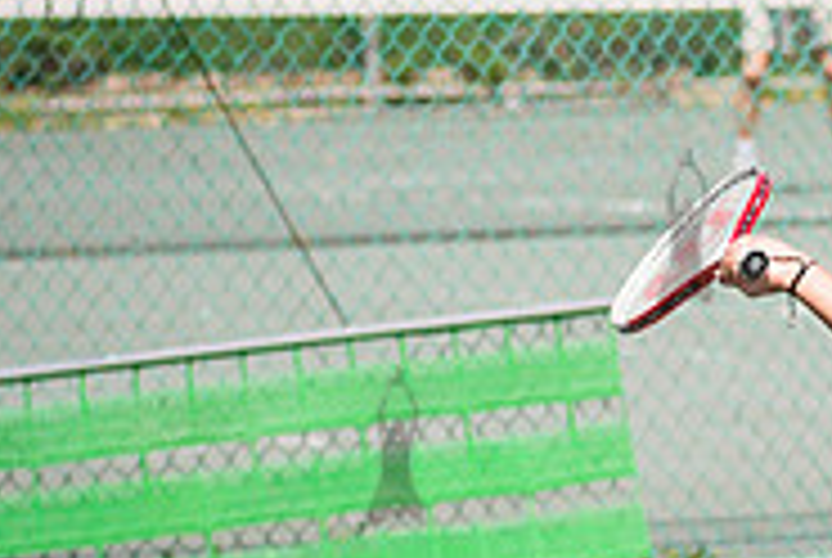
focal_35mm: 446
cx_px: 1117
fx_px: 10324
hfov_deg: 4.6
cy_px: 207
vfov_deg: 3.1
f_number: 5
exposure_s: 1/1000
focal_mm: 105
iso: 125
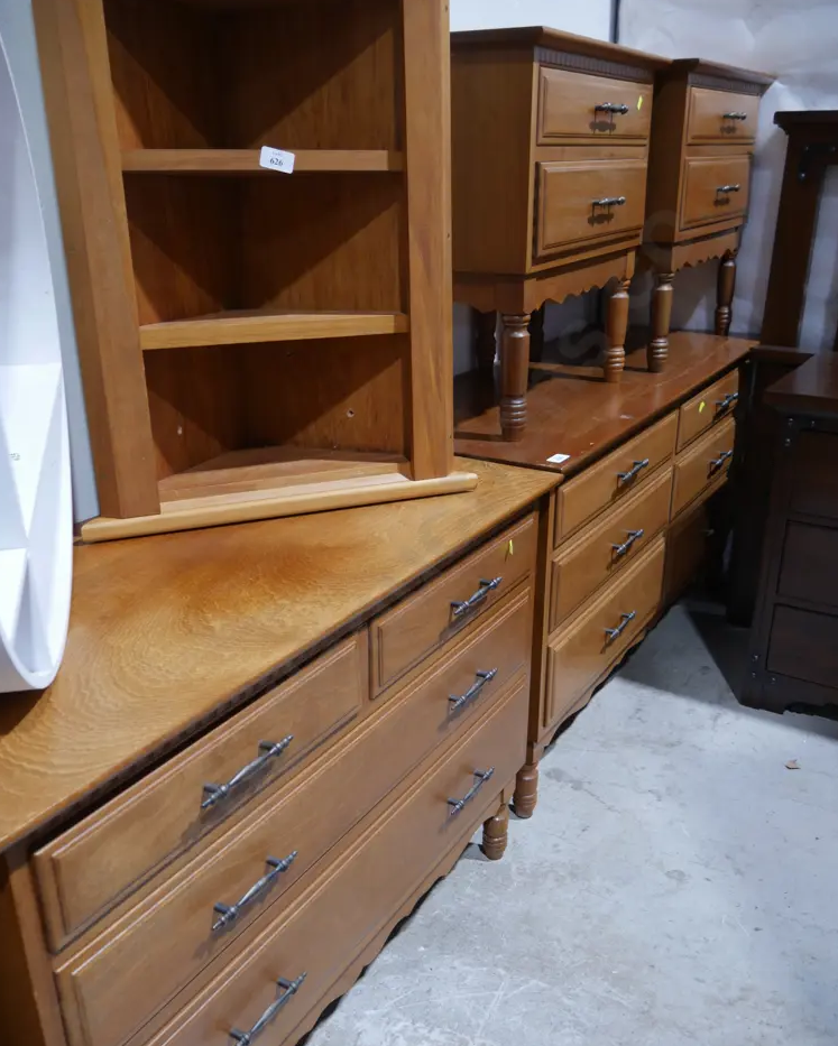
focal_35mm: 30
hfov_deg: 48.5
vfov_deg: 58.7
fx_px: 930
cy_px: 568
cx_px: 416
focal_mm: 14
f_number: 3.5
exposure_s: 1/60
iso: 400
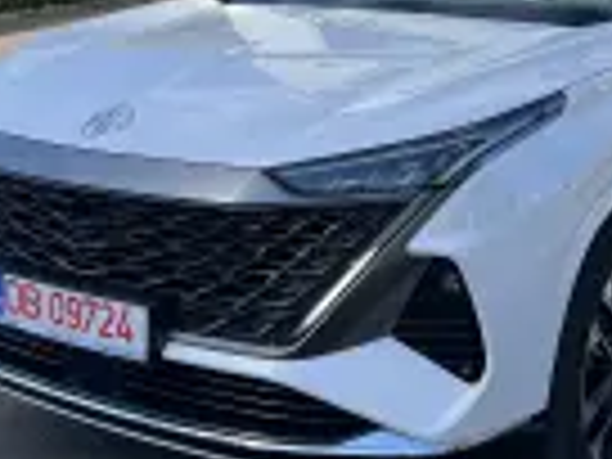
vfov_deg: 21.1
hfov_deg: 27.8
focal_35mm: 69
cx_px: 450
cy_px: 99
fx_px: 1220
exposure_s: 1/1869
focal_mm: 5.7
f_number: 1.5
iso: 50
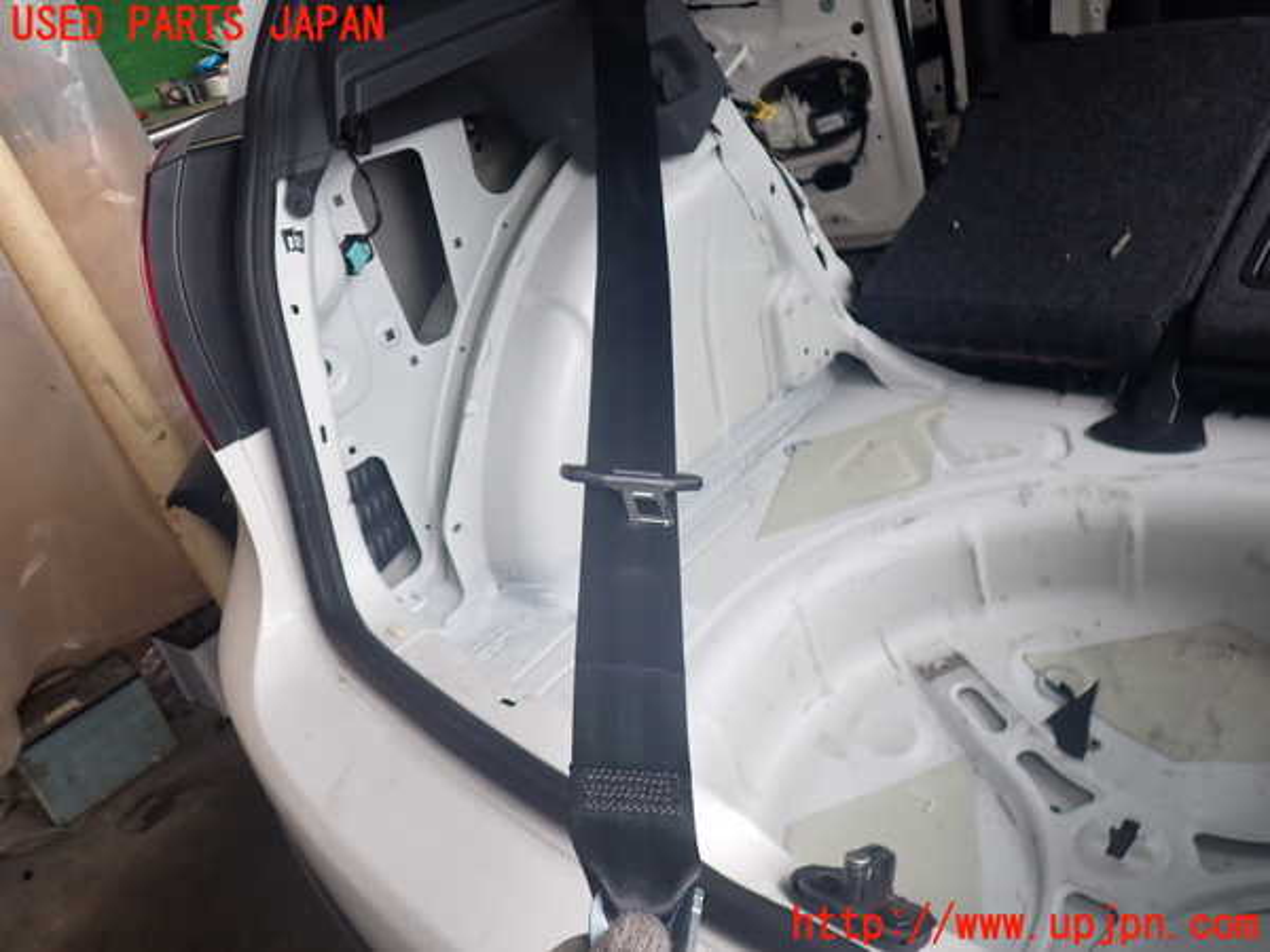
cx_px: 635
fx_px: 1101
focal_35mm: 30
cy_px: 476
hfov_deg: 60.0
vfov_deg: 46.8
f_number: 2.3
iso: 160
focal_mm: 5.4
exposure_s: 1/125
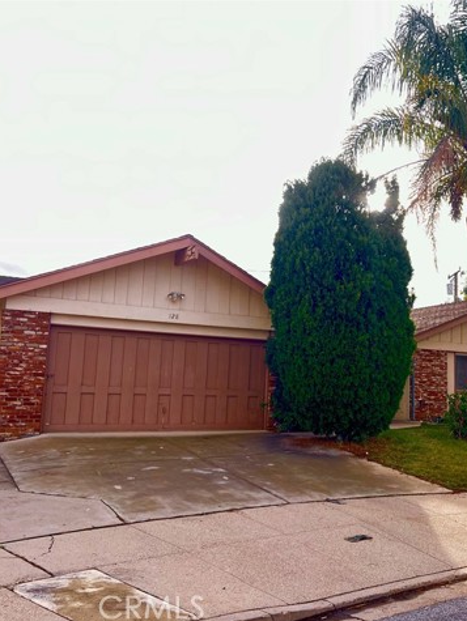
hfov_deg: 39.6
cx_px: 355
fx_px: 629
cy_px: 312
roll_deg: -1.0
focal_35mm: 35
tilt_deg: +5.6
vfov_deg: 52.6
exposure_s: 1/233
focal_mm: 5.7
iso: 50
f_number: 1.5
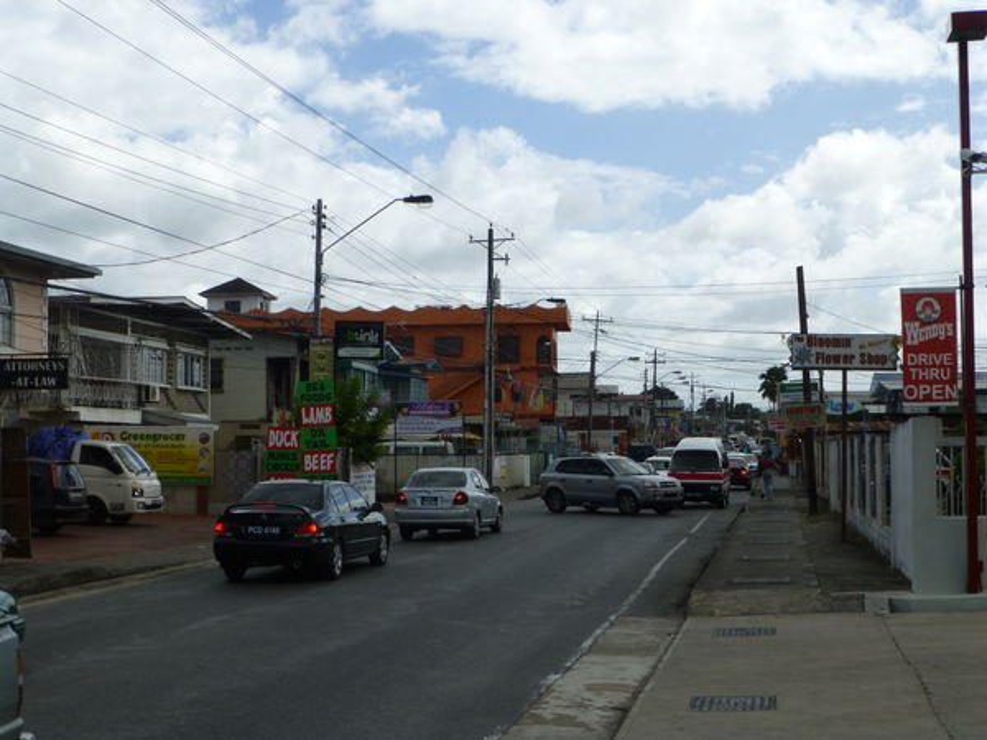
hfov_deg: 37.5
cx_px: 494
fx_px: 1454
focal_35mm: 51
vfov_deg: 28.6
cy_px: 370
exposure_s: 1/1000
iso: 100
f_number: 4.4
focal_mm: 9
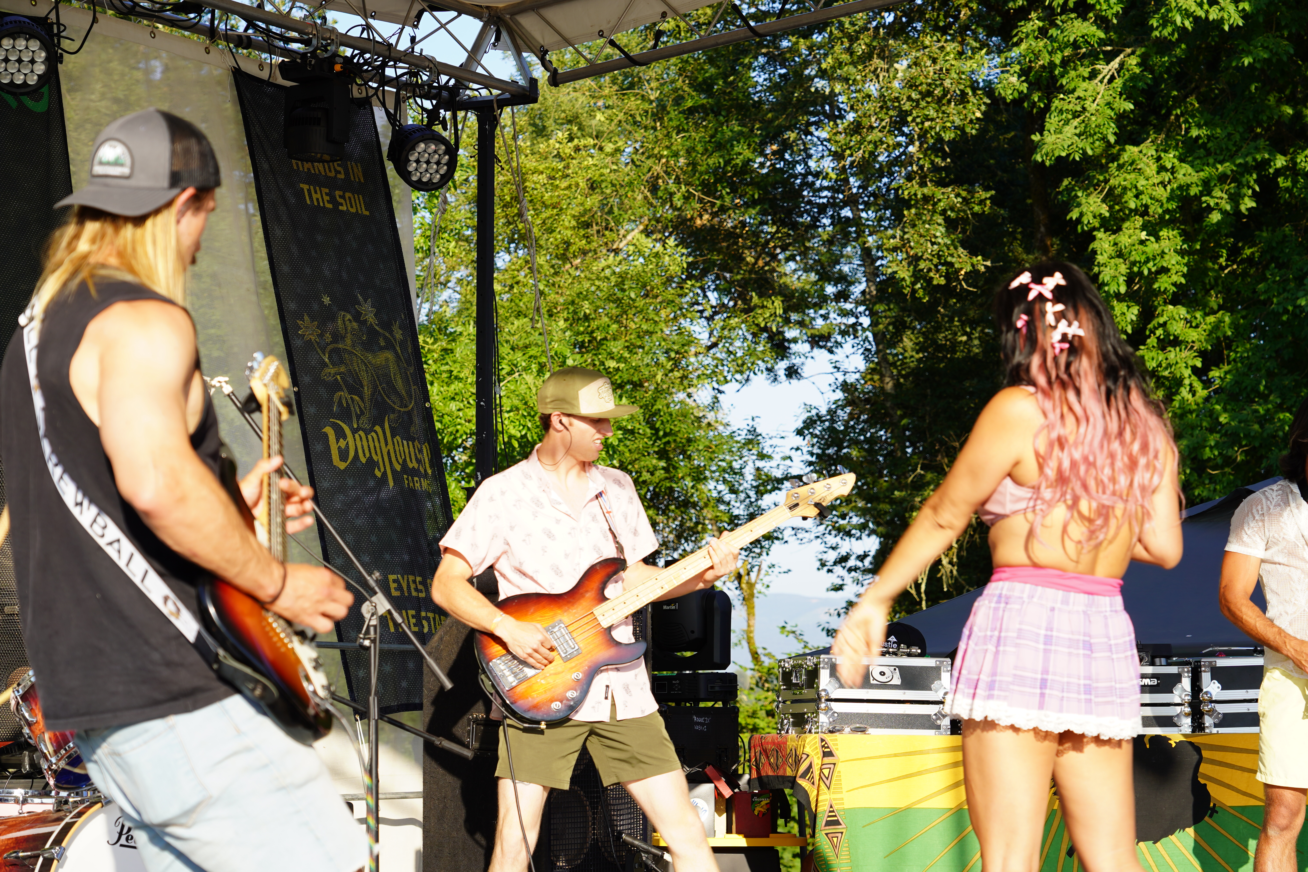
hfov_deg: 25.7
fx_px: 2870
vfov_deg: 17.3
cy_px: 436
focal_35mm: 79
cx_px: 654
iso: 100
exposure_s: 1/160
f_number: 6.3
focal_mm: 79
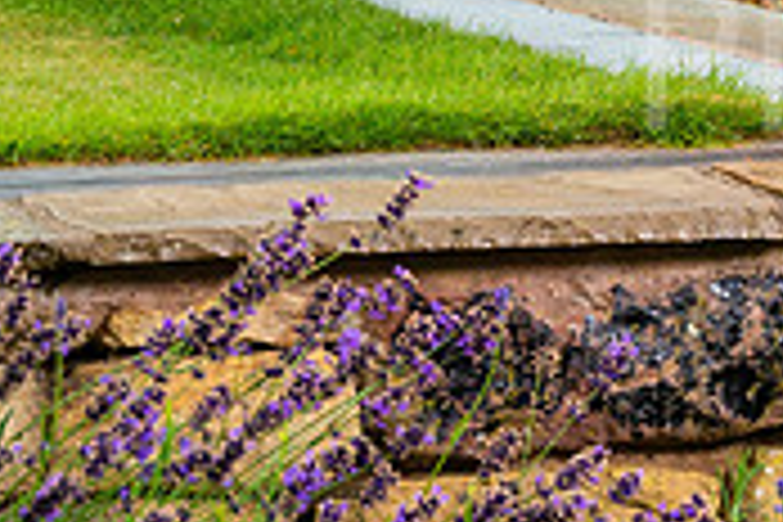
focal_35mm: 284
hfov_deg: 7.1
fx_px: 6177
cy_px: -153
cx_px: 1228
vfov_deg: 4.8
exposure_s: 1/250
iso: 500
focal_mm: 85
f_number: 7.1
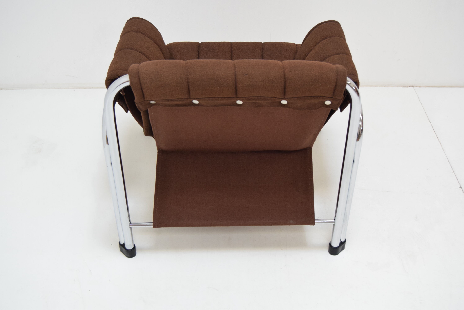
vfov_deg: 29.9
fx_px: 580
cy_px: 155
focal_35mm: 45
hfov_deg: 43.6
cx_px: 232
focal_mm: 30
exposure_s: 1/100
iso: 1600
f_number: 5
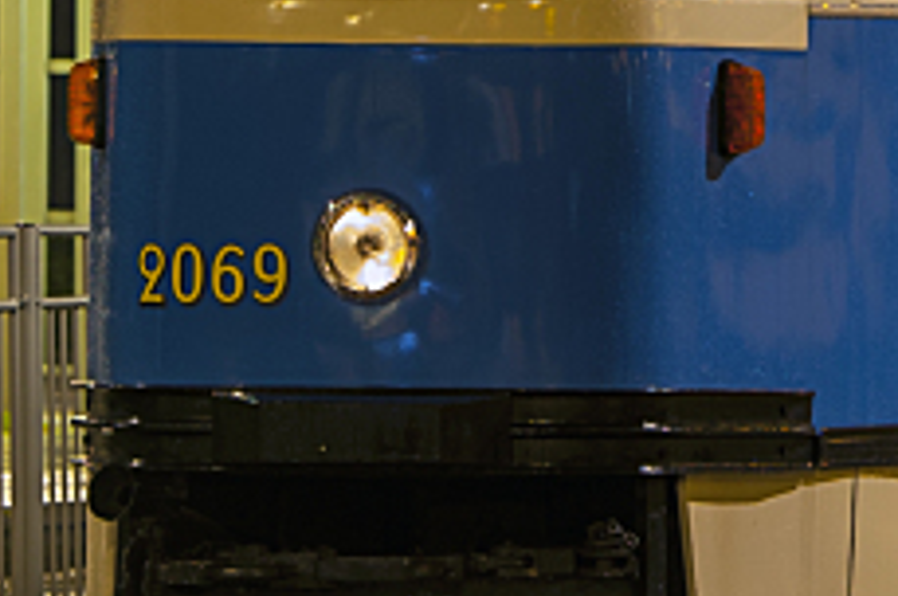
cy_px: -682
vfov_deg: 2.2
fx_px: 15145
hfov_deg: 3.4
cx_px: 1090
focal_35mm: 608
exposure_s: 3
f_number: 5.6
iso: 200
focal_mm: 116
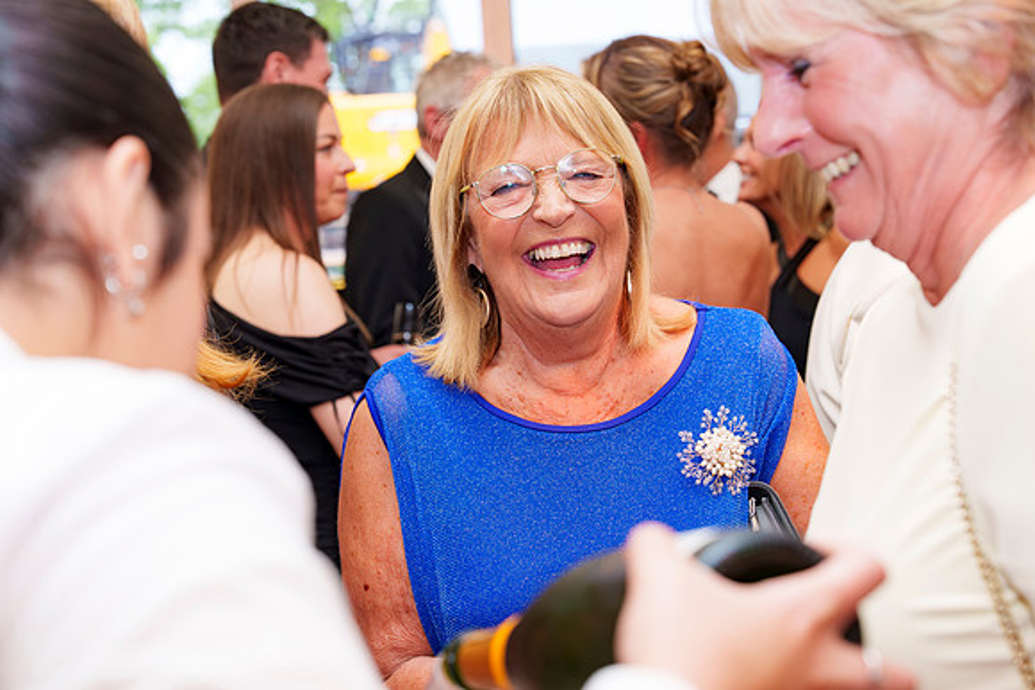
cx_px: 518
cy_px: 345
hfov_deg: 28.8
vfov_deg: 19.5
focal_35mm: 70
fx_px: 2013
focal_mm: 70
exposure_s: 1/60
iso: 400
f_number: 5.6
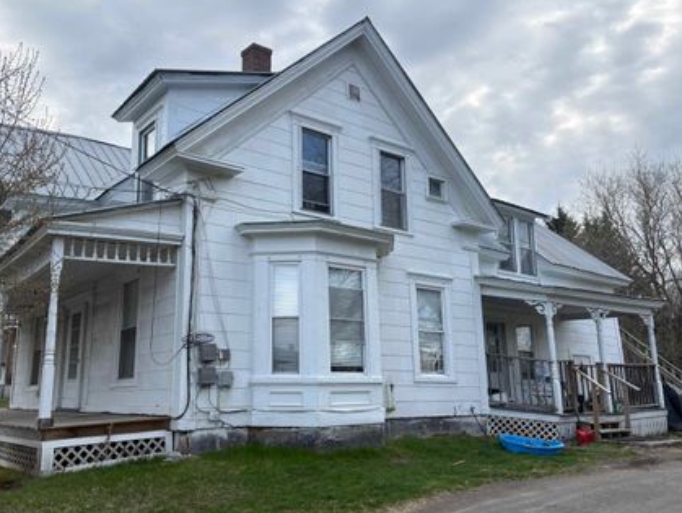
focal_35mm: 31
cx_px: 313
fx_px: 611
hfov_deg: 58.2
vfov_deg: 45.5
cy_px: 258
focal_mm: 5.96
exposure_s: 1/1953
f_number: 1.6
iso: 50
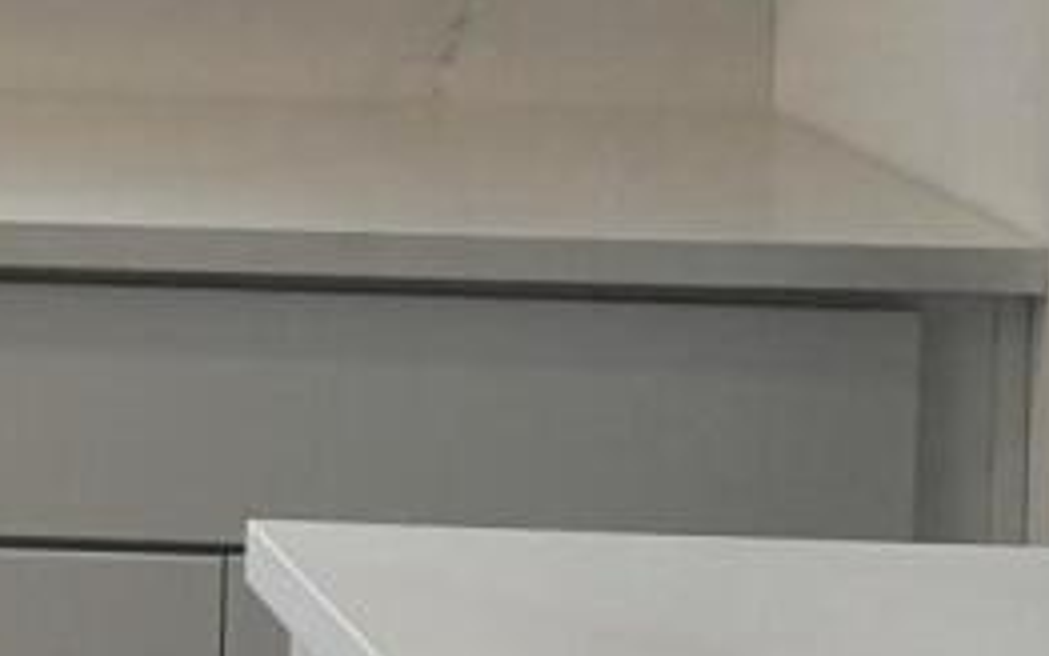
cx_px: -889
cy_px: -488
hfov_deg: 9.5
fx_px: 6006
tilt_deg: -1.0
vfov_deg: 6.1
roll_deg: -1.7
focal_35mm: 210
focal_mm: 5.96
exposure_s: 1/257
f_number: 1.6
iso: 40
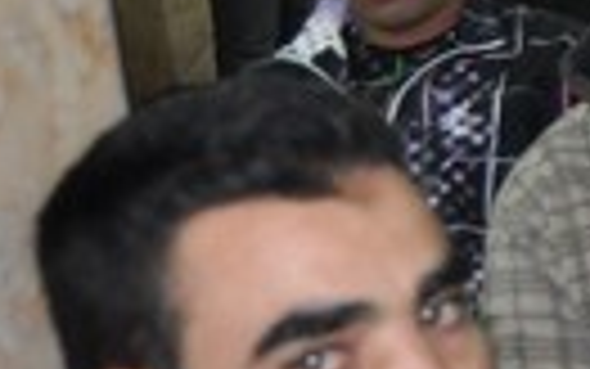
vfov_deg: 9.7
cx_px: 1270
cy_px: -56
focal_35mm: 134
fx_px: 2156
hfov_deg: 13.0
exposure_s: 1/60
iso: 800
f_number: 3.5
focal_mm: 18
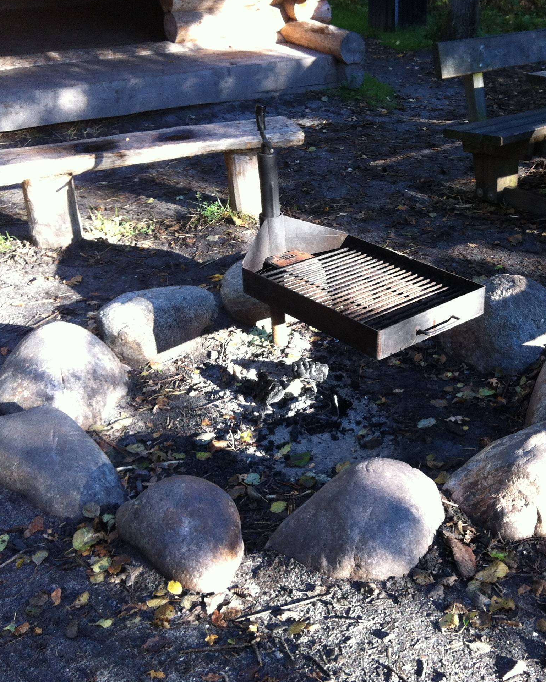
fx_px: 929
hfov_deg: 32.3
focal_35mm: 46
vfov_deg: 40.3
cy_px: 339
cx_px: 385
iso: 125
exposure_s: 1/120
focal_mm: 3.85
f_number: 2.8
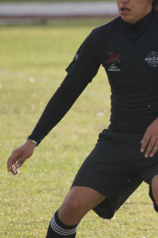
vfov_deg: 1.9
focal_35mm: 1079
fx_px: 7103
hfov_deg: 1.3
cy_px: 71
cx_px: 165
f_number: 5.6
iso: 400
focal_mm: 300
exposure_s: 1/1000
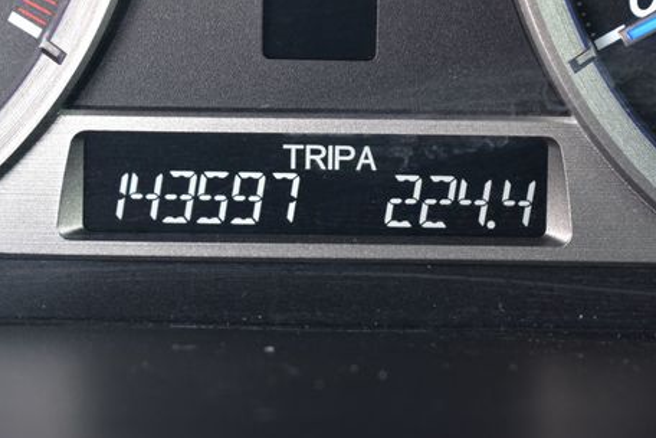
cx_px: 357
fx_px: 2108
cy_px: 141
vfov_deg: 11.8
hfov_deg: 17.7
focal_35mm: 116
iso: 400
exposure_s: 1/20
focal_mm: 55
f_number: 6.3
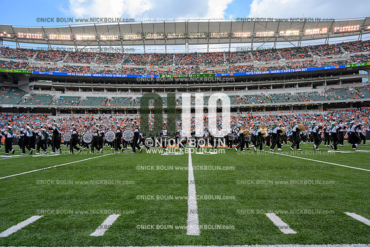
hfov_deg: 73.7
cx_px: 185
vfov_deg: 53.2
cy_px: 124
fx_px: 247
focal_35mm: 24
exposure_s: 1/80
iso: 80
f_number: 7.1
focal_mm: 24
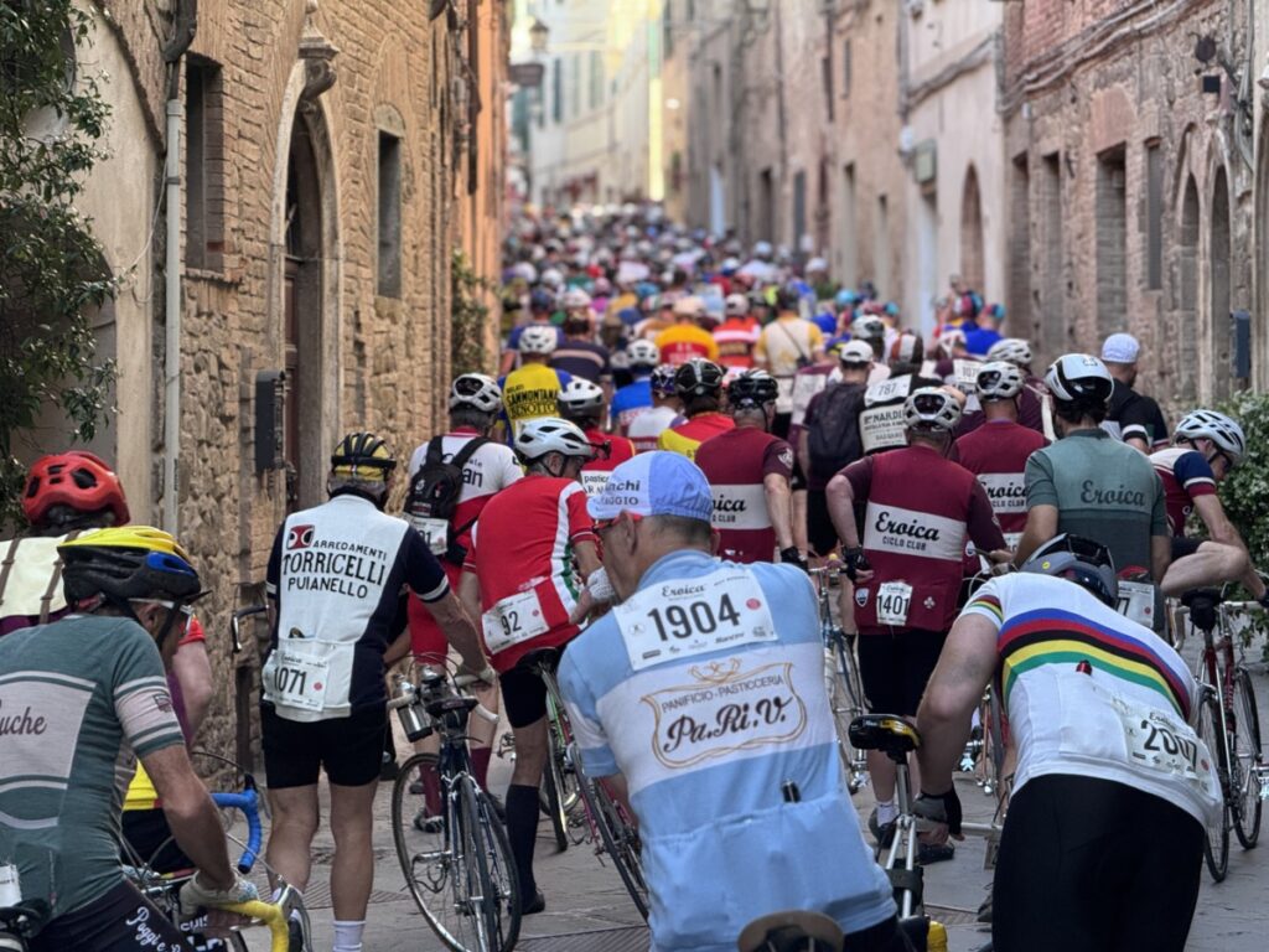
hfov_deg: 16.4
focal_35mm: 120
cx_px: 634
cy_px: 476
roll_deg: +1.2
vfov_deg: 12.3
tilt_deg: +0.0
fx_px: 4399
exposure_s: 1/99
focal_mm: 15.66
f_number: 2.8
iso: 125
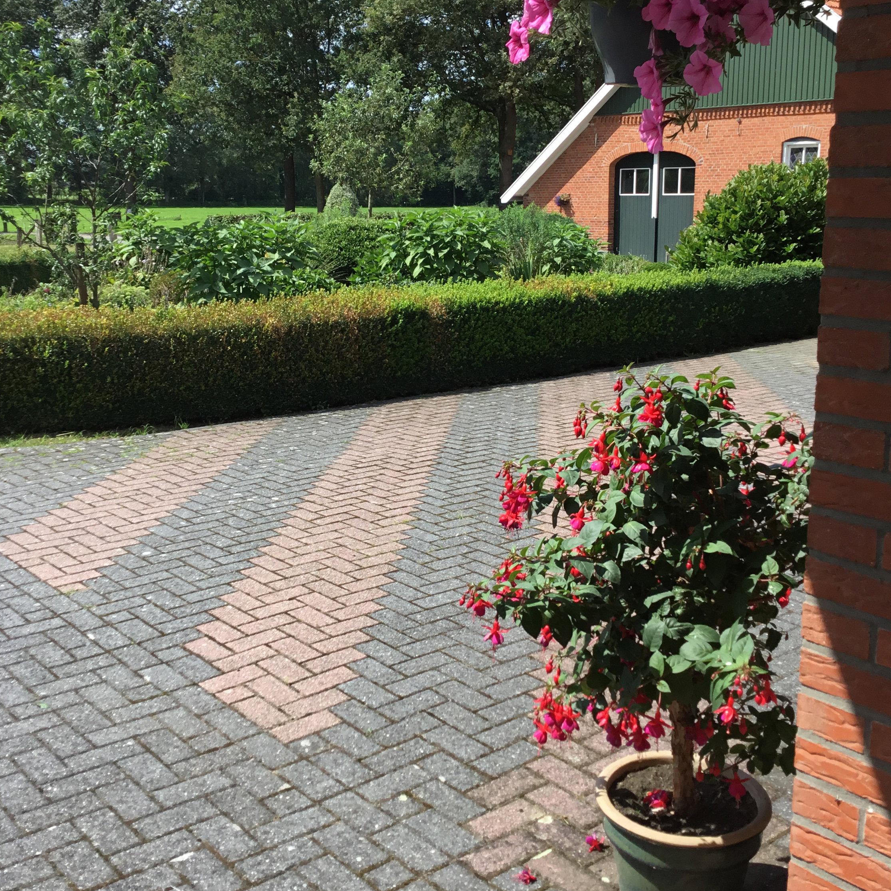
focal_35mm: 40
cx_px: 425
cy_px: 383
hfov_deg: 41.8
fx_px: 1165
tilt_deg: -9.1
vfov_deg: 41.8
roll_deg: +0.3
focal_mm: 3.3
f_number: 2.4
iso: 25
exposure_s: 1/662
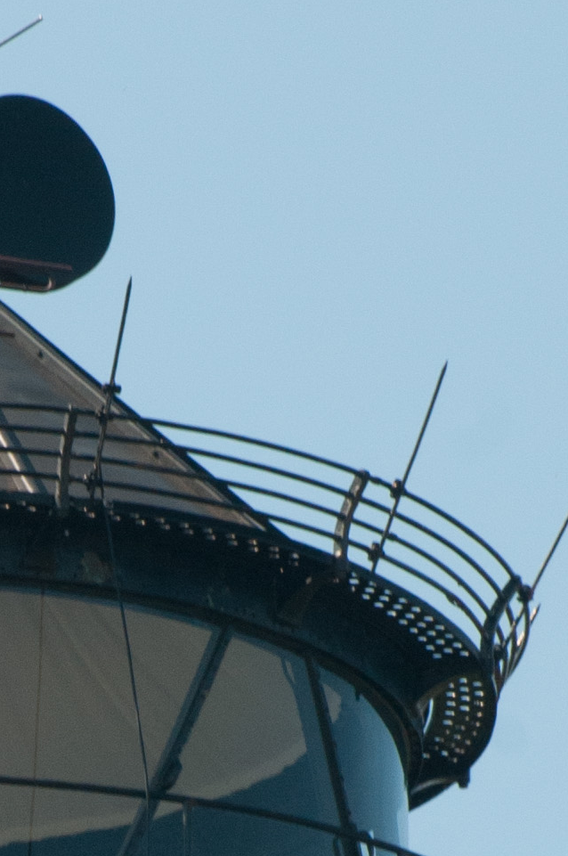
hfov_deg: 0.9
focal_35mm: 1540
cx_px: -108
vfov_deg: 1.3
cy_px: 1080
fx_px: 36549
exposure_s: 1/320
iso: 320
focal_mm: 230
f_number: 13
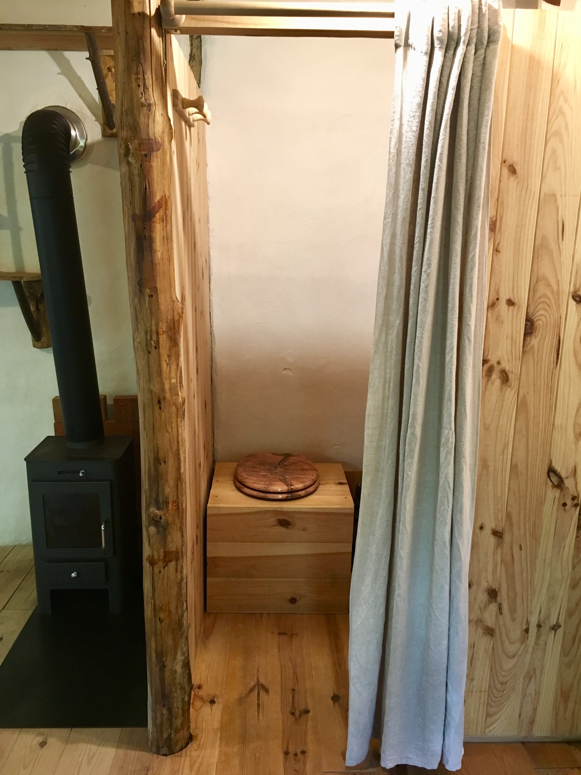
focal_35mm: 29
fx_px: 649
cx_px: 290
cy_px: 388
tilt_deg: -14.6
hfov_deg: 48.2
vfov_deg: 61.7
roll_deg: -1.8
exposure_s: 1/20
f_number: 2.2
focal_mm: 4.15
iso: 200
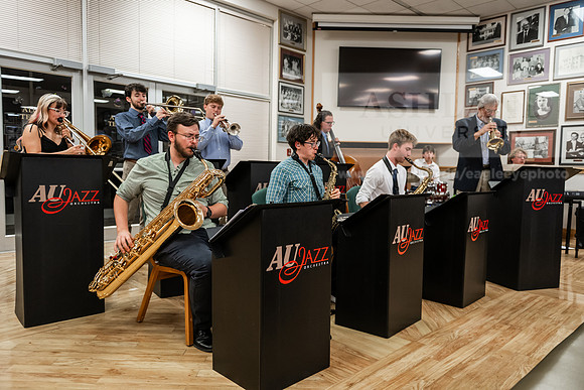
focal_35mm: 27
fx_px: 438
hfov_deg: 67.4
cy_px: 195
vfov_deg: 48.0
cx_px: 292
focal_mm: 27
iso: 1600
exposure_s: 1/200
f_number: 2.8
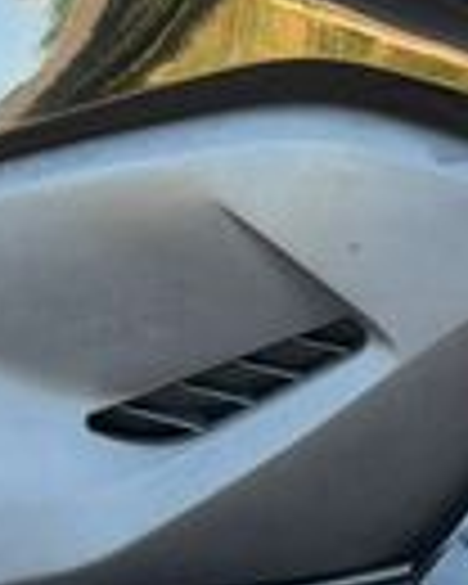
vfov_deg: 8.3
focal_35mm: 231
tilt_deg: -27.4
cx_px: 400
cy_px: 639
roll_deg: -1.1
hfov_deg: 6.7
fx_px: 3999
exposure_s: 1/216
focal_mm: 6.76
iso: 64
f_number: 1.78
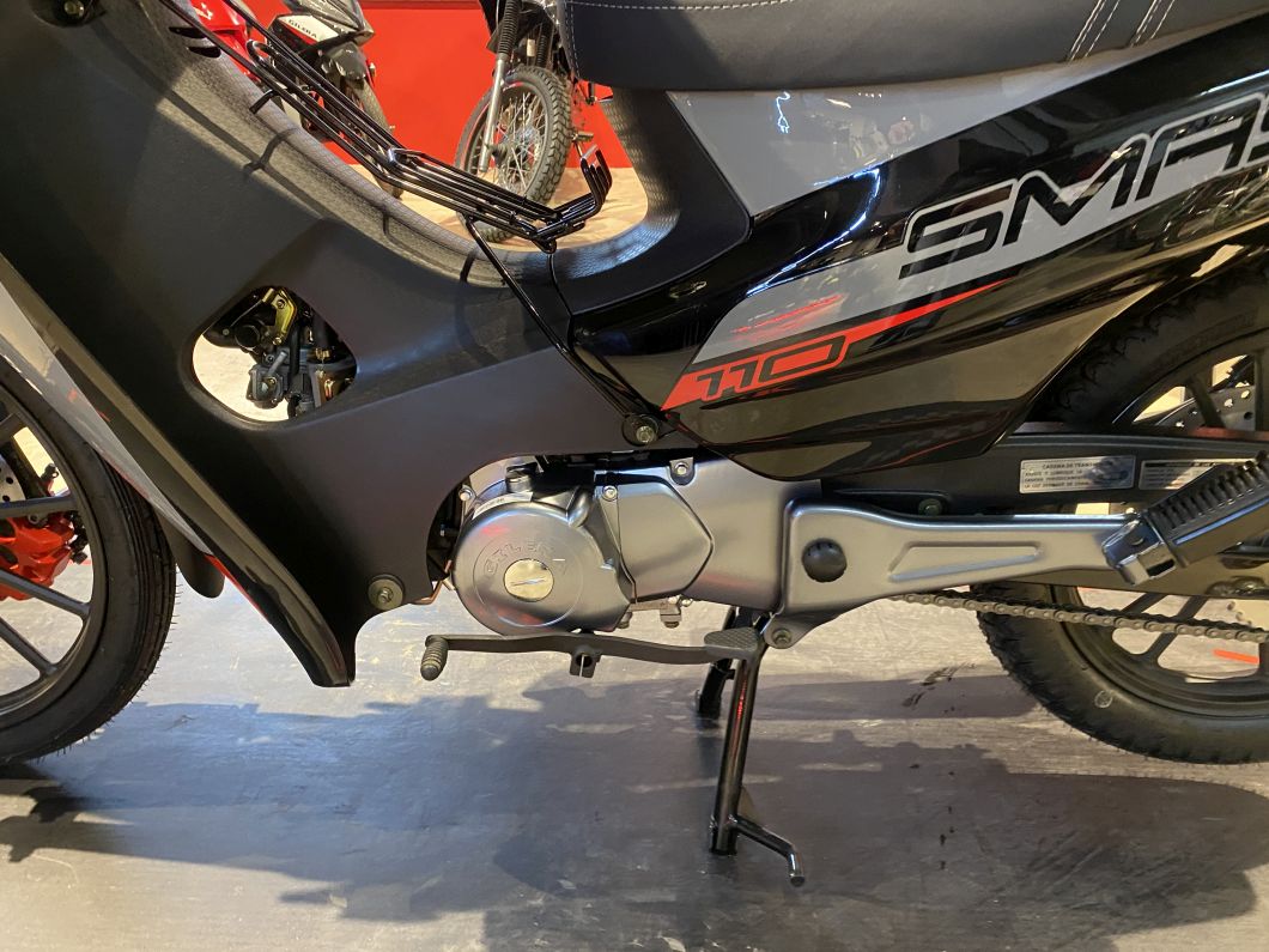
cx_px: 634
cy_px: 476
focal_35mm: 26
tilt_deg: -26.3
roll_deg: +3.2
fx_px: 953
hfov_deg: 67.3
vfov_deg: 53.1
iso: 500
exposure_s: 1/33
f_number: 1.8
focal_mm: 4.25
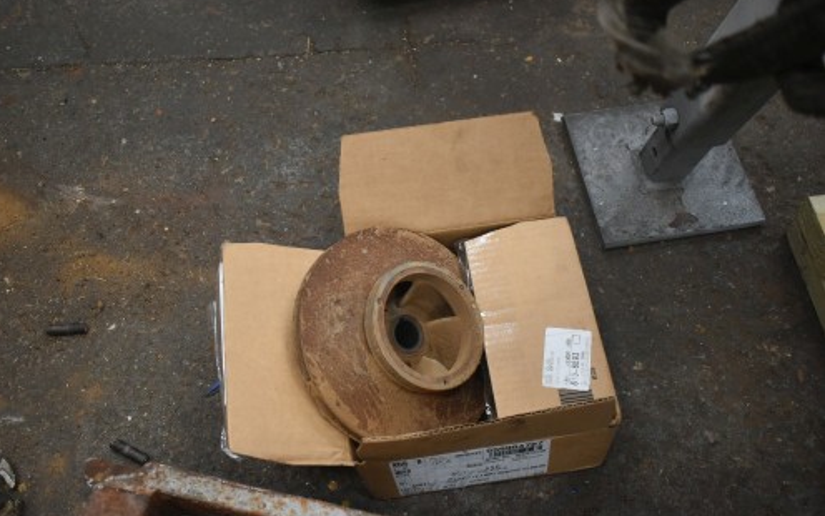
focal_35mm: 37
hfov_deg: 52.7
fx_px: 832
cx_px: 411
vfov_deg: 34.4
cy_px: 266
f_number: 3.8
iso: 800
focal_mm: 24
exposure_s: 1/125
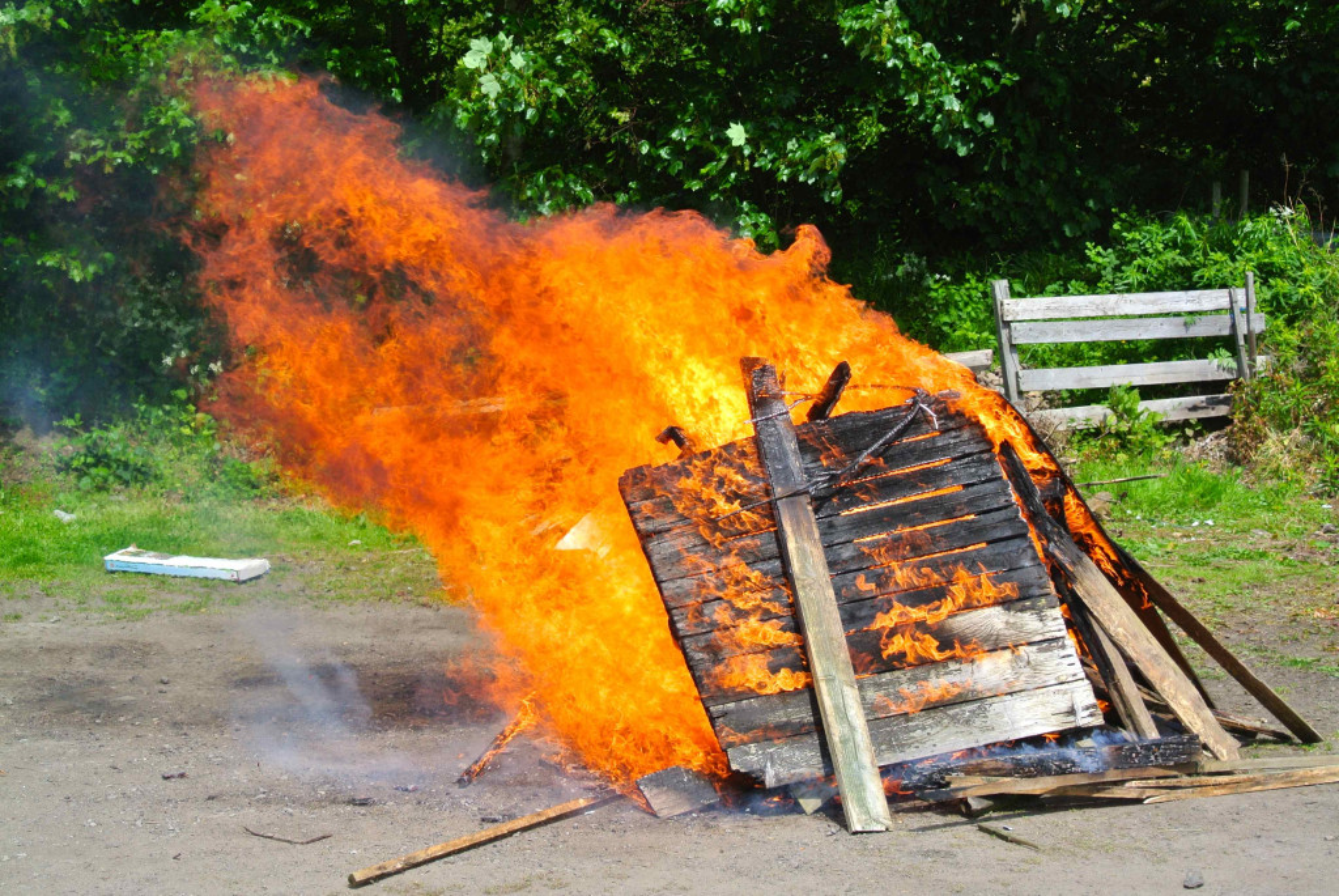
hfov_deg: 31.9
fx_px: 2346
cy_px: 448
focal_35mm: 63
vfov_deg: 21.6
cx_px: 670
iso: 100
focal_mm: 23.6
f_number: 5
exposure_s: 1/640
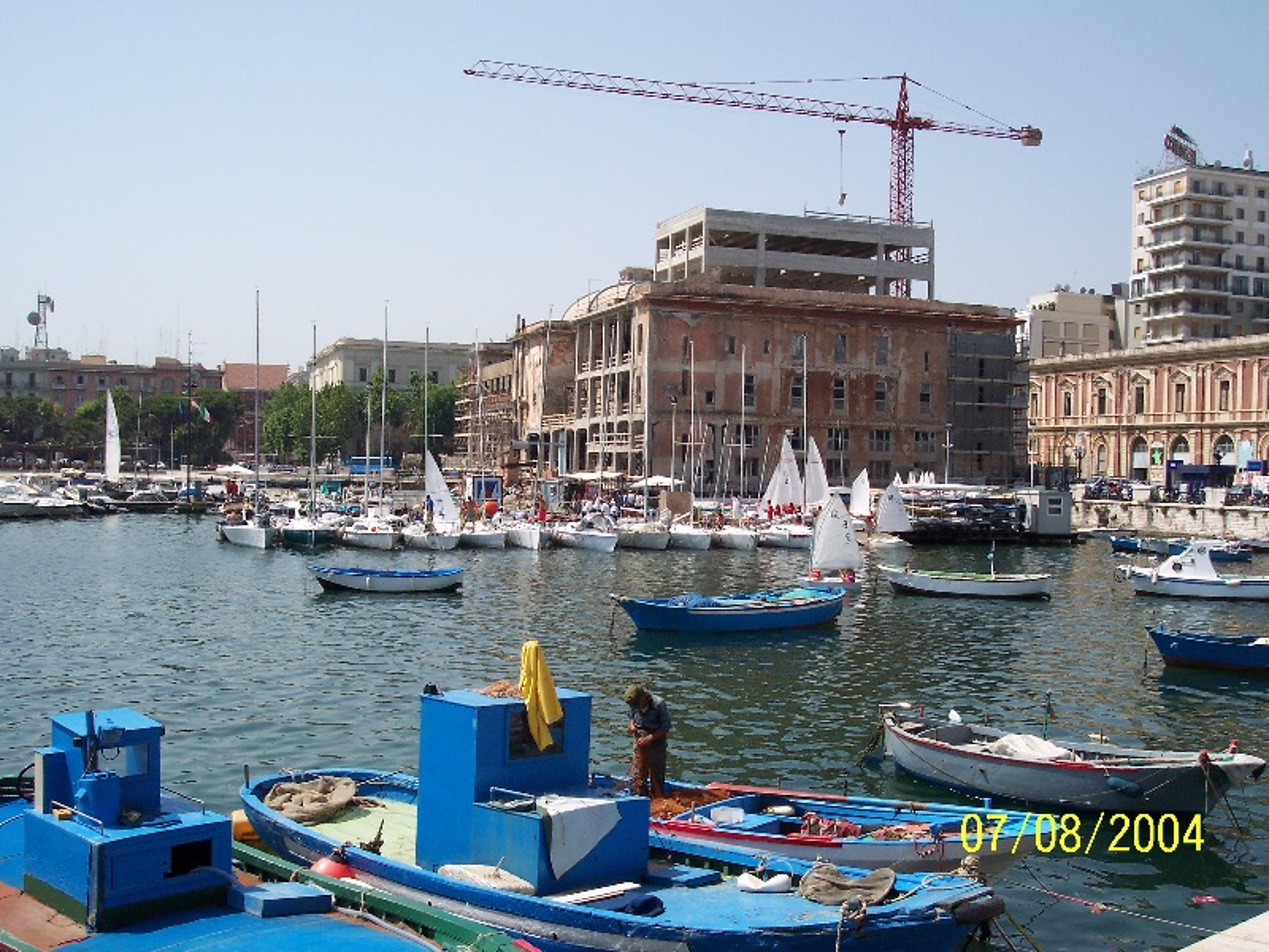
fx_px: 1393
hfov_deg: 49.0
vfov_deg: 37.7
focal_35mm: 38
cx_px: 634
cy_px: 476
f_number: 4.8
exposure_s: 1/1000
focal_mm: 8
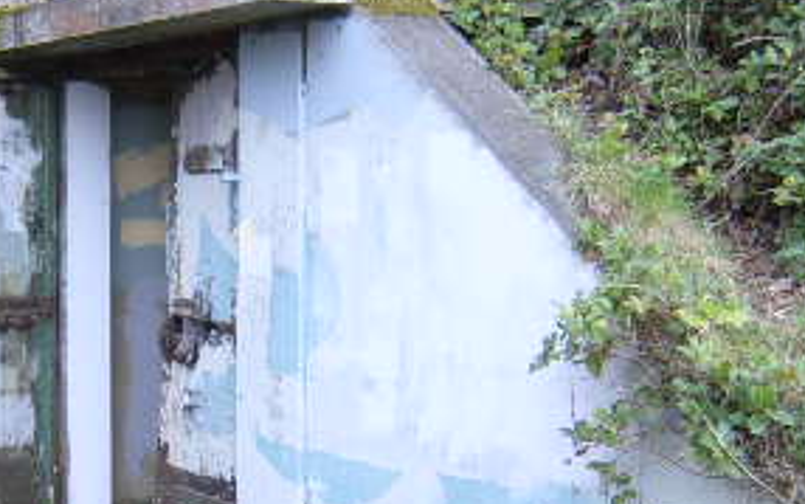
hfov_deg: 24.7
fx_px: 1822
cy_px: 408
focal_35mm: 83
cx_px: 211
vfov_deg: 15.6
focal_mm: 5.8
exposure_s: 1/45
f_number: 2.8
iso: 50
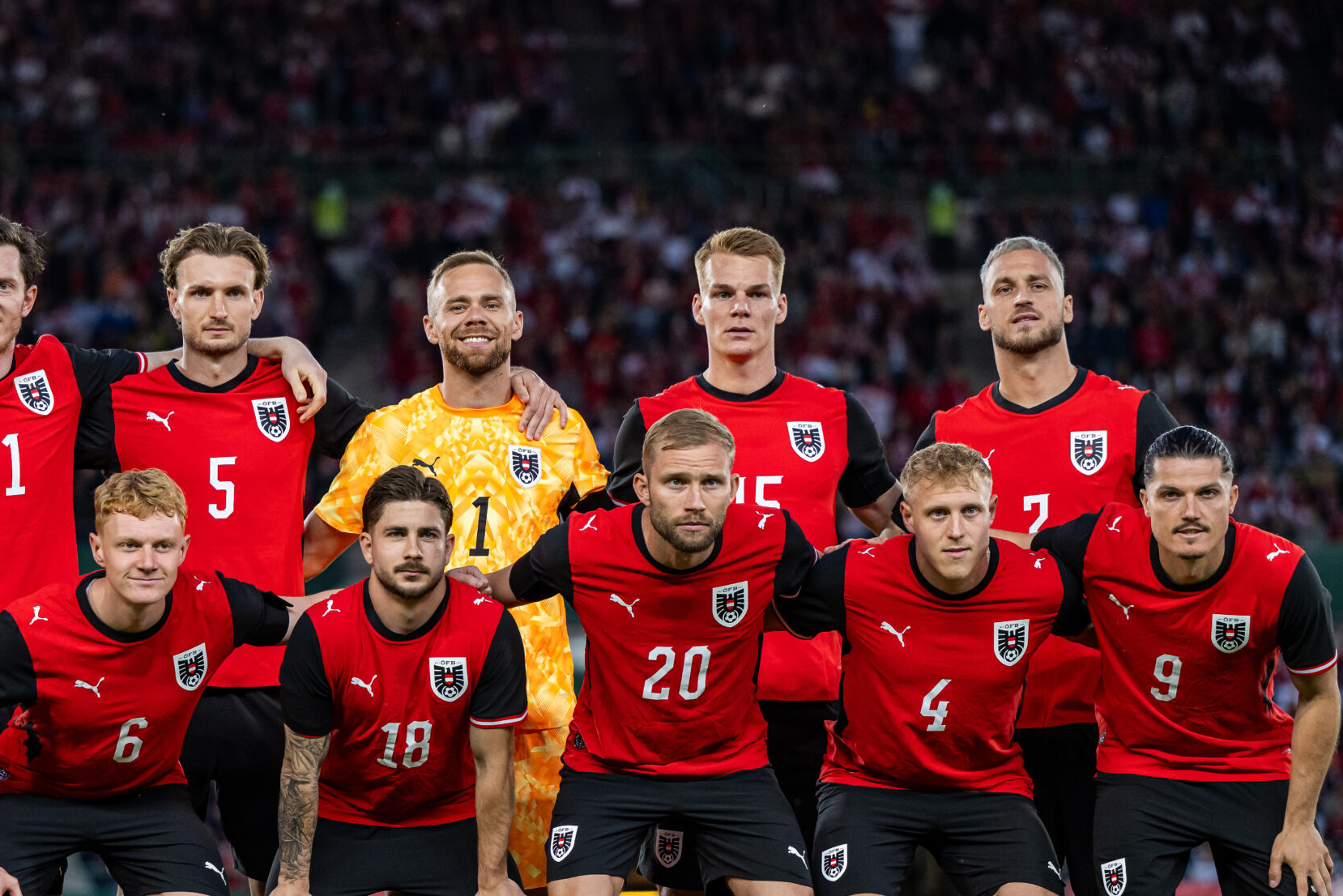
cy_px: 649
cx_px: 471
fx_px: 7201
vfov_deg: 7.1
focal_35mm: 193
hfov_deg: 10.6
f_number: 2.8
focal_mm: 125
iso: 1250
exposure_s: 1/1000
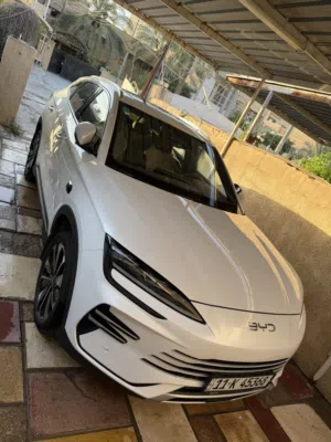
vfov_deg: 71.6
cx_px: 166
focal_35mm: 24
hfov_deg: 56.8
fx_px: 306
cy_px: 221
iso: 80
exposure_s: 1/376
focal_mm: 6.76
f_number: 1.78
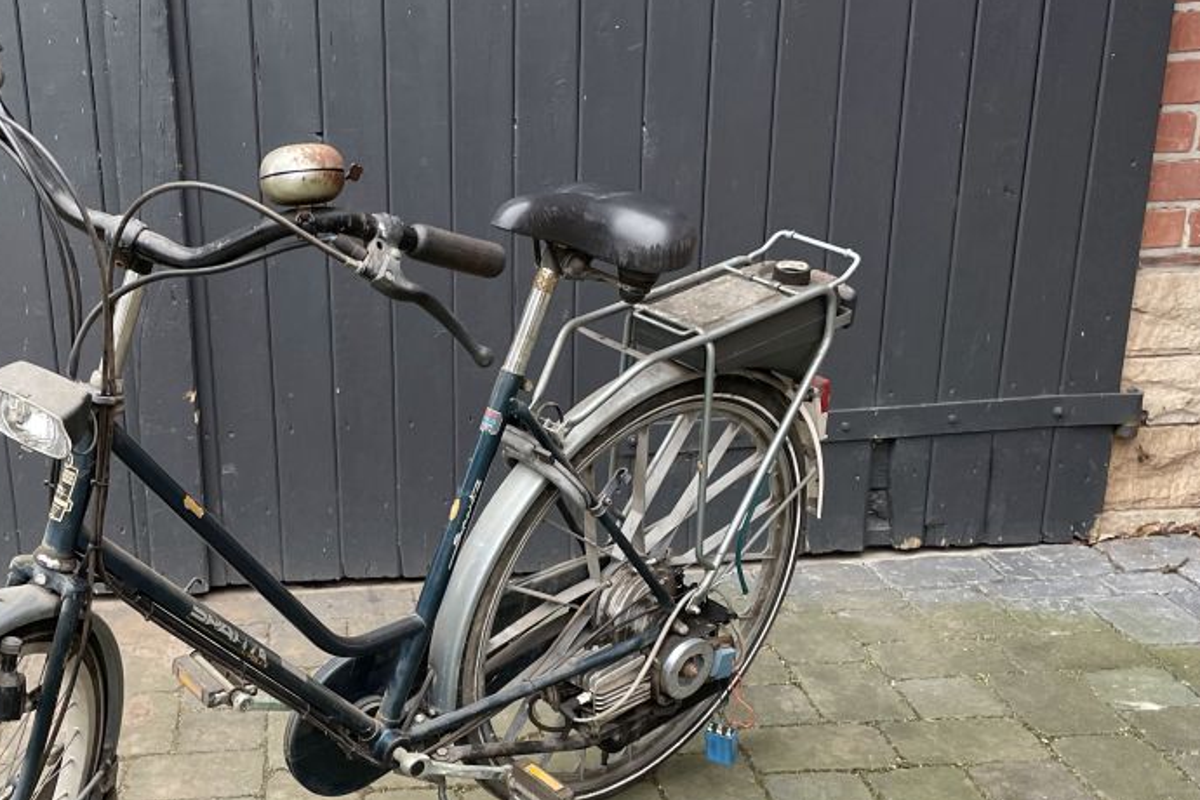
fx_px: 1567
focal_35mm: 47
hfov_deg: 40.9
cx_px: 322
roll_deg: +2.6
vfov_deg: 28.4
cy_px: 550
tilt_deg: -20.6
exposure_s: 1/121
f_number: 1.6
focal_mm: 4.2
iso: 125
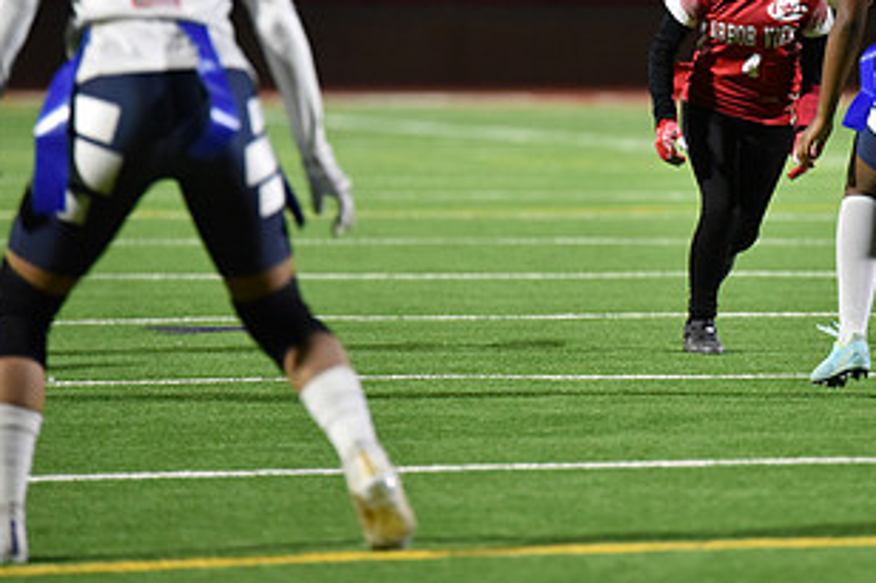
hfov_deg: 5.5
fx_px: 9168
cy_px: 38
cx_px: 788
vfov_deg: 3.6
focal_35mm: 377
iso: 5000
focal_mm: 200
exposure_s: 1/640
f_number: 2.8
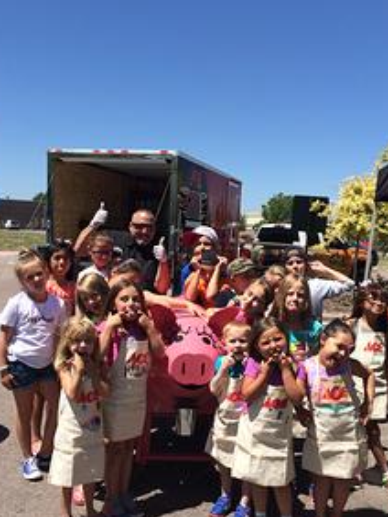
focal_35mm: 36
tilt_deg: -8.8
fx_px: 537
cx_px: 213
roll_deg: -0.6
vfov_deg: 51.0
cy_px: 306
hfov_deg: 39.7
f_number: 2.2
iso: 32
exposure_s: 1/2053
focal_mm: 4.15
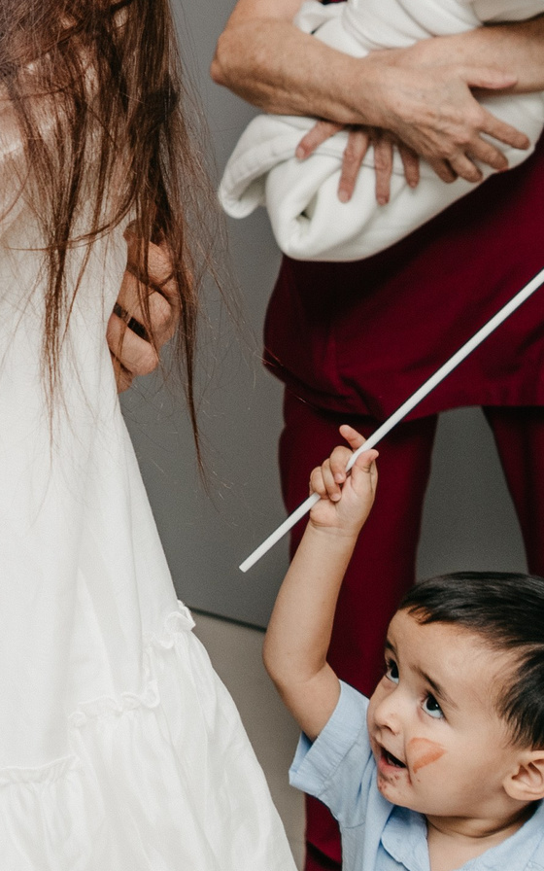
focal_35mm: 100
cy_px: -48
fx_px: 2372
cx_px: -411
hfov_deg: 12.1
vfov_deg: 20.0
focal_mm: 28
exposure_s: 1/160
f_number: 4
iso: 160
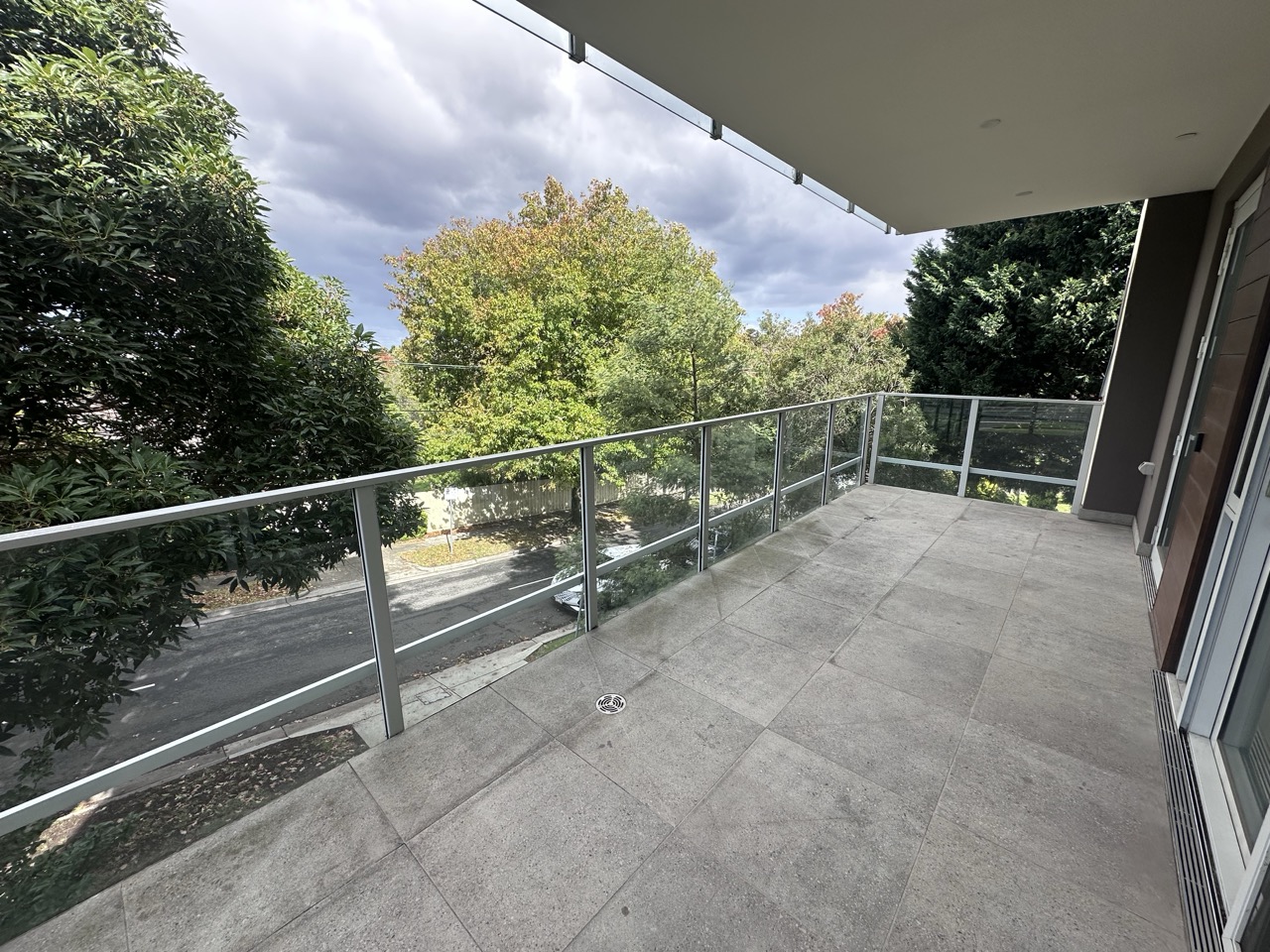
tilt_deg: -11.7
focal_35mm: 14
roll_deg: -0.2
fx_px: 514
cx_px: 635
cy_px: 476
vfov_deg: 85.7
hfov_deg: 102.1
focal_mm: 2.22
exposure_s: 1/640
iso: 40
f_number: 2.2
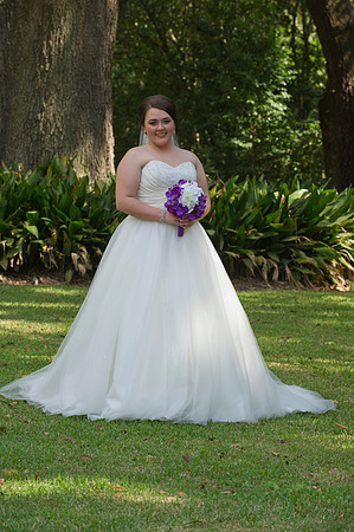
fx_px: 2070
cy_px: 266
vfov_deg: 14.7
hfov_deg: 9.8
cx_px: 177
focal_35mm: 140
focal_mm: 140
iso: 320
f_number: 6.3
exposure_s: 1/125
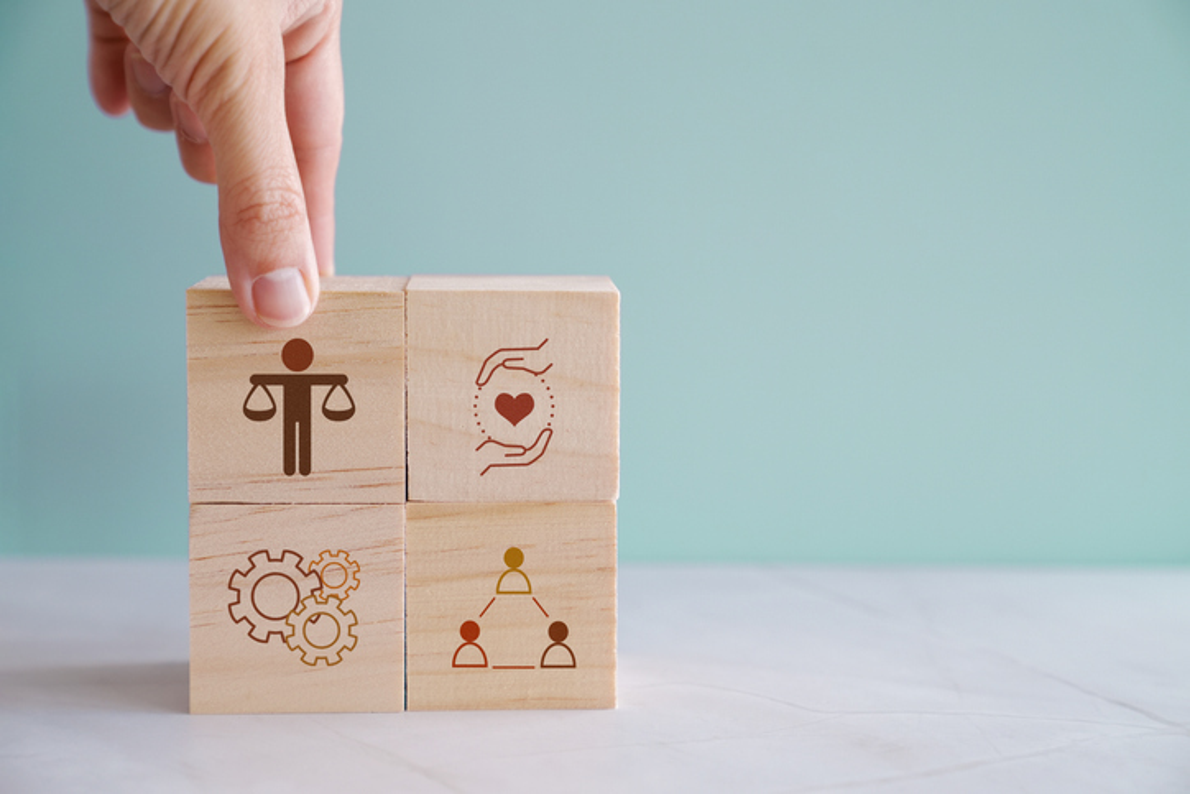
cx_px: 595
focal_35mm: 64
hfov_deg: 31.4
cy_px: 397
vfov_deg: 21.3
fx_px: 2116
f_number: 4
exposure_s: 1/60
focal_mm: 64
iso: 400
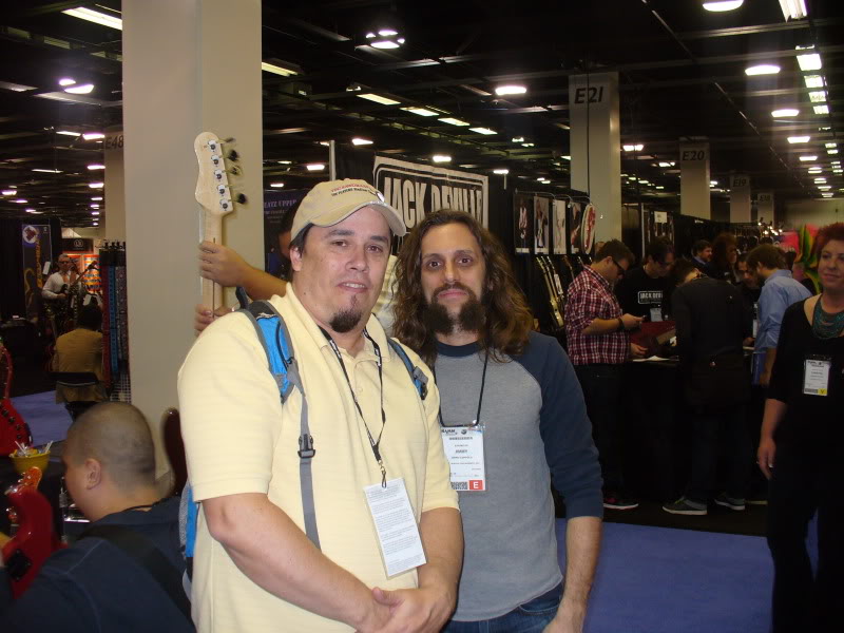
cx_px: 422
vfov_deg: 38.7
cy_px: 316
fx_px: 902
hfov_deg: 50.1
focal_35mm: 37
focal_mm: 6.1
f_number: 2.8
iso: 100
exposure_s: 1/30
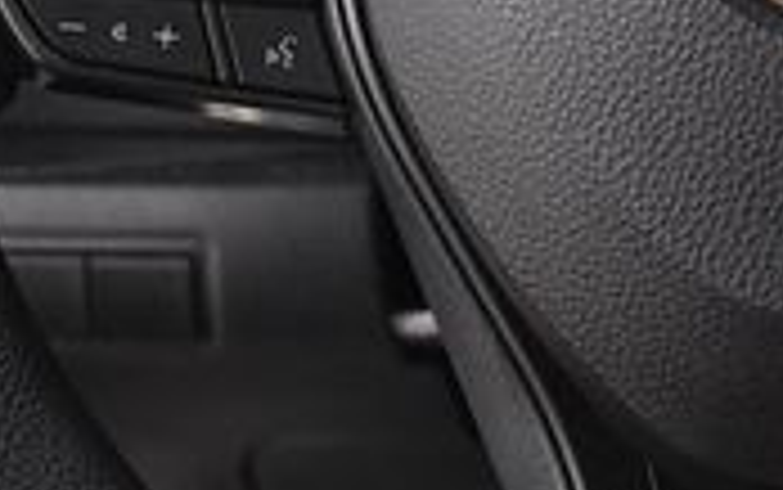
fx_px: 3118
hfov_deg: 13.9
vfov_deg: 9.0
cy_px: 227
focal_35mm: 146
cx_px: 909
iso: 2500
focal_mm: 26
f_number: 3.8
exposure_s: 1/250
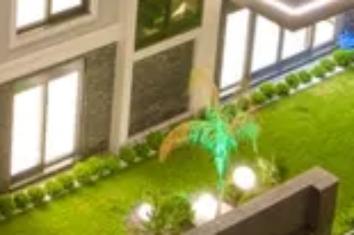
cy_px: -153
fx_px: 1189
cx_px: -110
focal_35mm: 121
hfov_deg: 16.0
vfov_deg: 10.8
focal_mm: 8.38
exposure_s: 1/6.25
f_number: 2.8
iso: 950
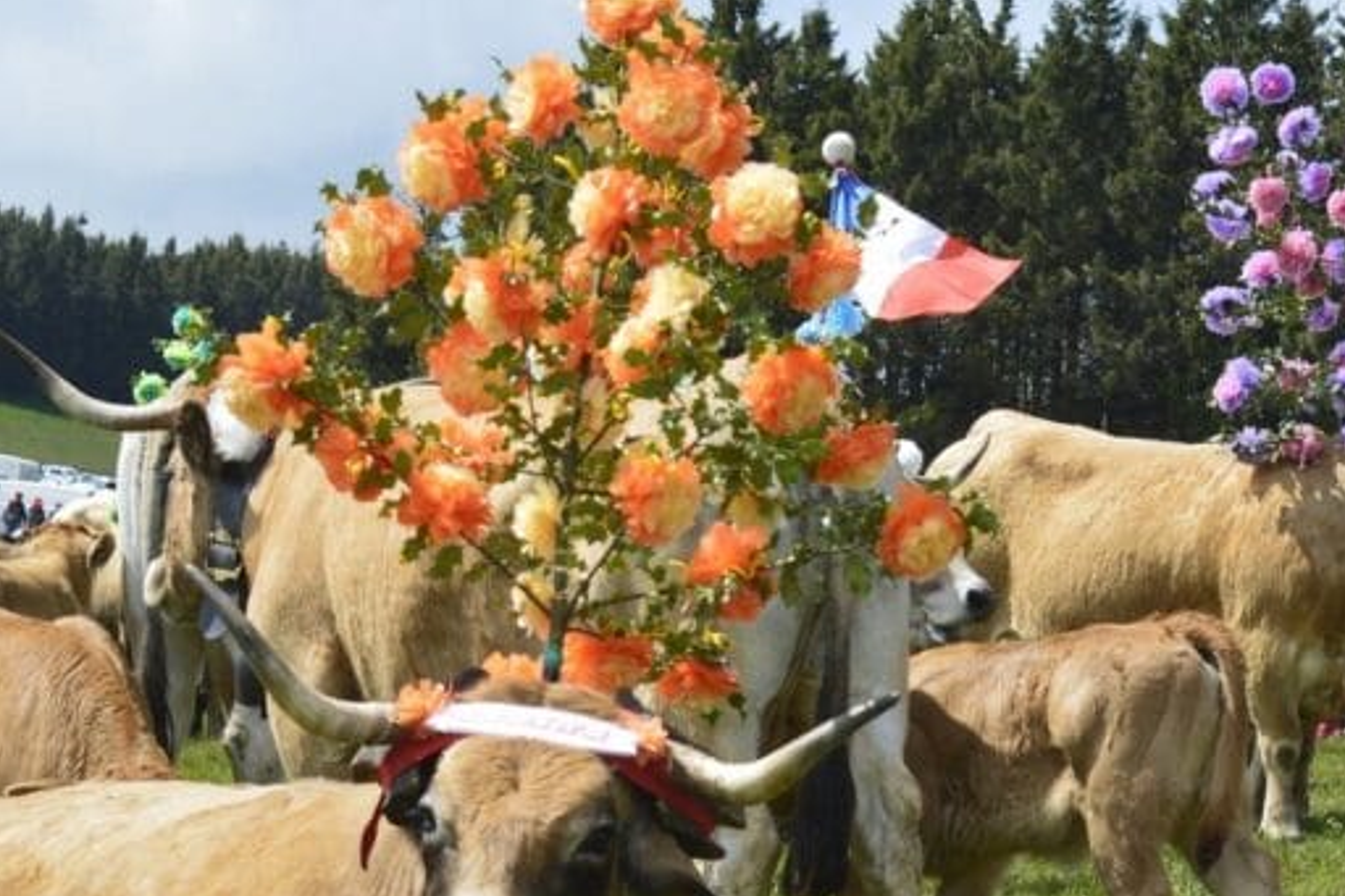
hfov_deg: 12.5
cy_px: 621
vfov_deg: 8.3
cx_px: 694
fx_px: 6162
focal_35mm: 165
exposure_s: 1/640
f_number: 6.3
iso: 200
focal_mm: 55
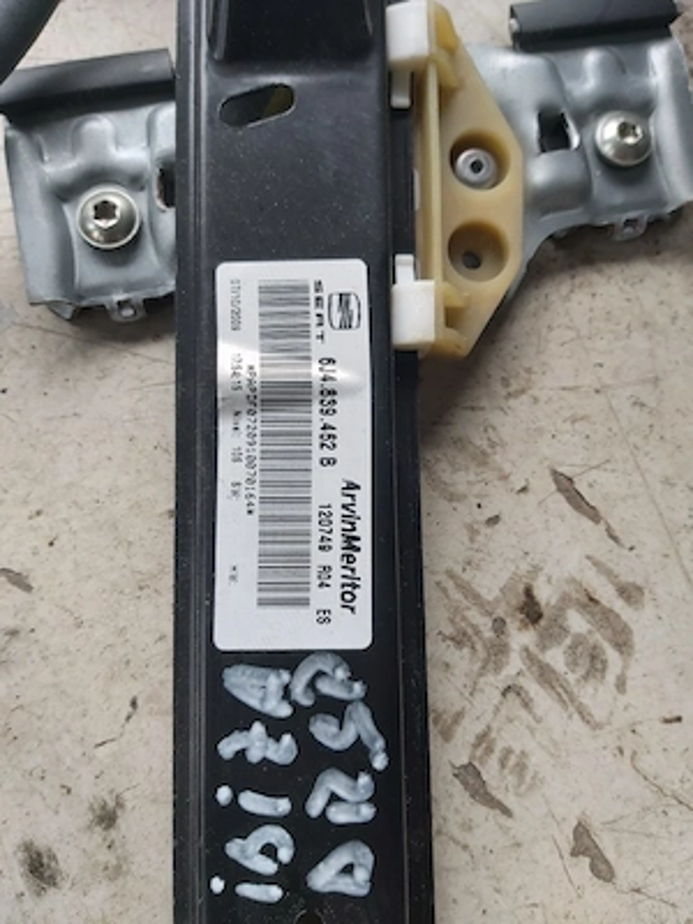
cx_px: 346
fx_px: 694
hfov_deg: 53.1
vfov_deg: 67.3
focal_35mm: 26
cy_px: 462
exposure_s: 1/161
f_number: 1.7
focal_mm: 3.92
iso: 64
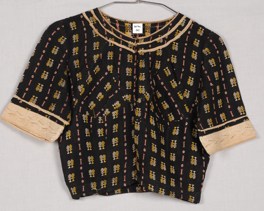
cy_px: 106
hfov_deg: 15.1
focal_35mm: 128
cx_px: 134
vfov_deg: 12.1
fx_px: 997
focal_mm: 75
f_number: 16
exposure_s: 1/4
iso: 400
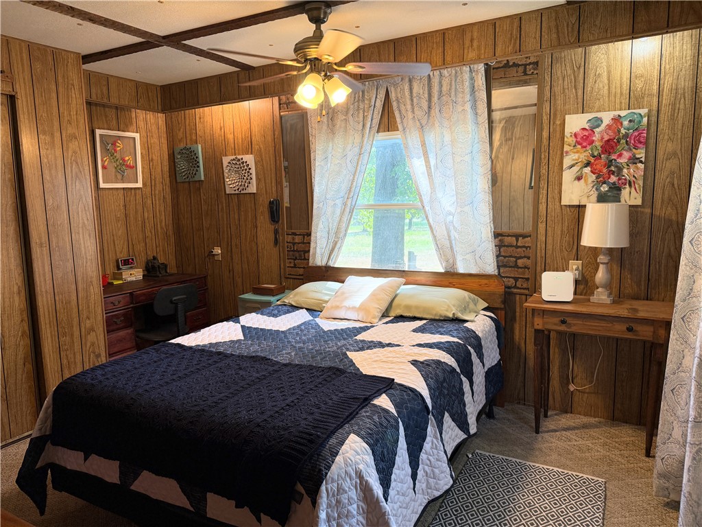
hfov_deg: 71.6
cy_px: 264
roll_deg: -0.8
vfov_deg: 56.8
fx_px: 487
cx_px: 351
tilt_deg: -7.6
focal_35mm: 24
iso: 200
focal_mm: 6.76
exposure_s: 1/128
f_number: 1.78
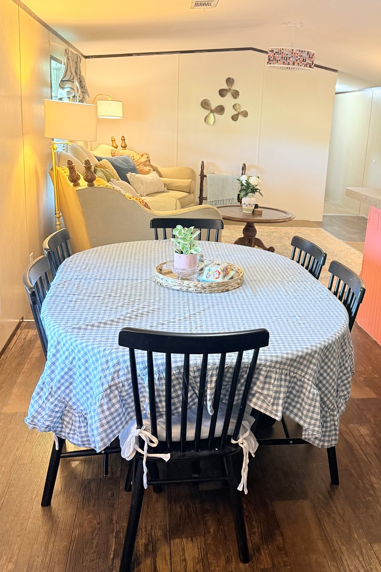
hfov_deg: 38.2
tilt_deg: -13.5
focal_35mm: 34
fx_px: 540
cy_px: 257
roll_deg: -4.9
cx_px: 269
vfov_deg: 55.7
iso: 250
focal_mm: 6.76
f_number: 1.78
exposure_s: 1/60
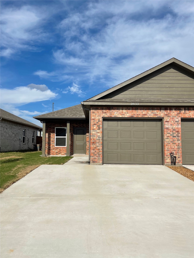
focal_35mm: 26
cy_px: 129
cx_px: 97
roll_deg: -0.3
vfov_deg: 67.3
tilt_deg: +4.2
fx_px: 194
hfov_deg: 53.1
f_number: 1.6
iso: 32
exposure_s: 1/7407
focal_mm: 5.1
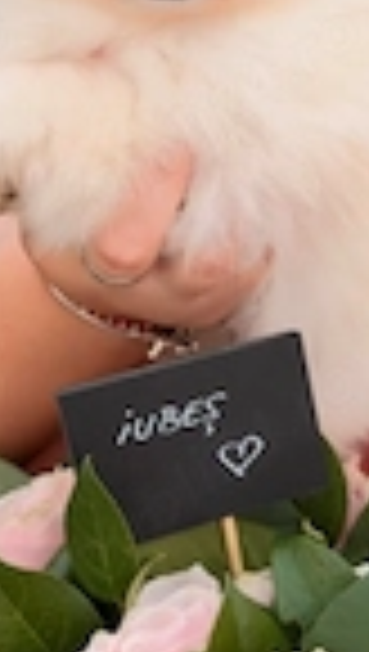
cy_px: 175
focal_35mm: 72
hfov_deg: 16.7
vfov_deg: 28.9
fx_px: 1247
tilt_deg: -38.8
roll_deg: +5.0
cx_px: 302
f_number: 1.8
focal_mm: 6.93
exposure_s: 1/121
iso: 80
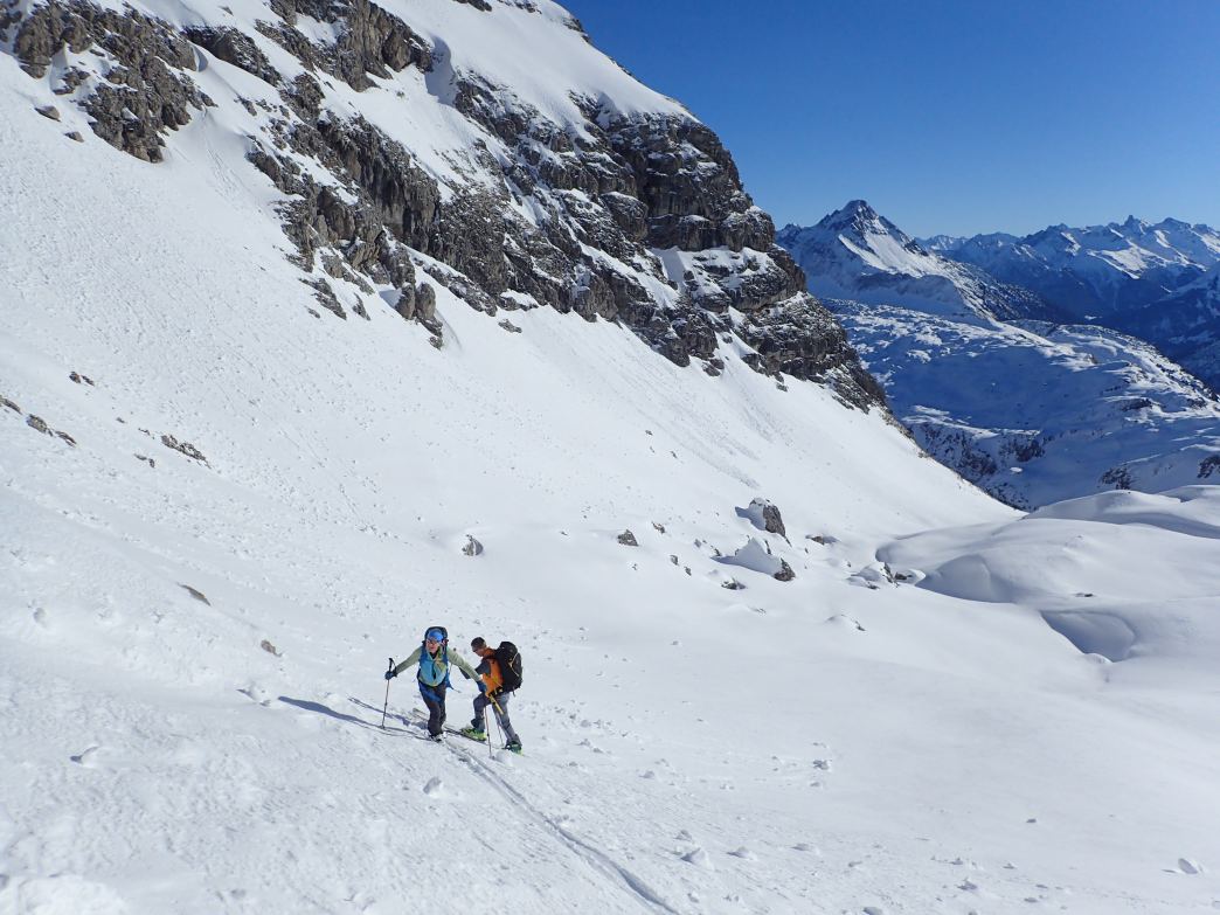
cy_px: 458
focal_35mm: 25
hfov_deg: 69.4
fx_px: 881
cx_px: 610
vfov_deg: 54.9
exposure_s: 1/1000
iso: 160
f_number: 8
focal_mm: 4.5
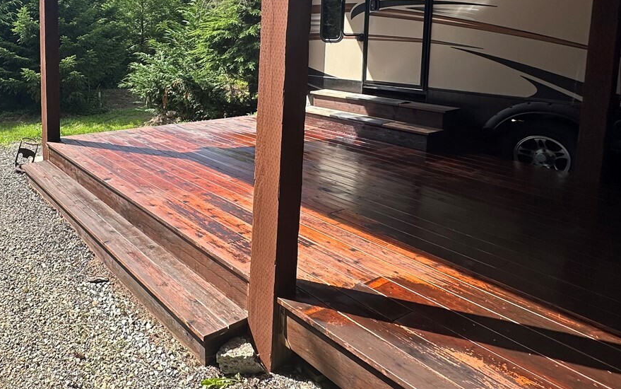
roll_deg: -0.3
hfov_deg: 62.1
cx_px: 116
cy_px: 75
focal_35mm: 27
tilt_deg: -6.5
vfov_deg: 43.8
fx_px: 457
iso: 40
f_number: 2.2
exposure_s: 1/543
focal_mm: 2.22
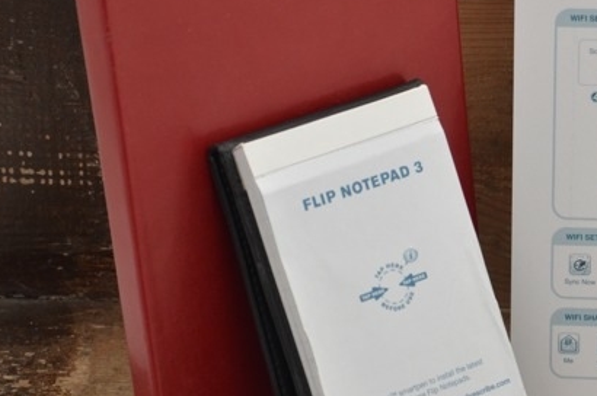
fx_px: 2665
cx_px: 549
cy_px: 178
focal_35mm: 161
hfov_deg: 12.7
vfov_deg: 8.5
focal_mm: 55
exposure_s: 1/30
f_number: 6.3
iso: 800
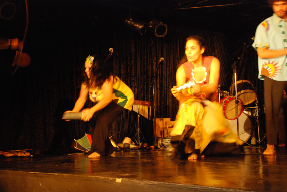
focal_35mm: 60
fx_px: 479
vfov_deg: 22.7
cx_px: 144
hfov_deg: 33.4
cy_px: 96
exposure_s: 1/20
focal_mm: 40
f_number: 4.5
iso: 1600
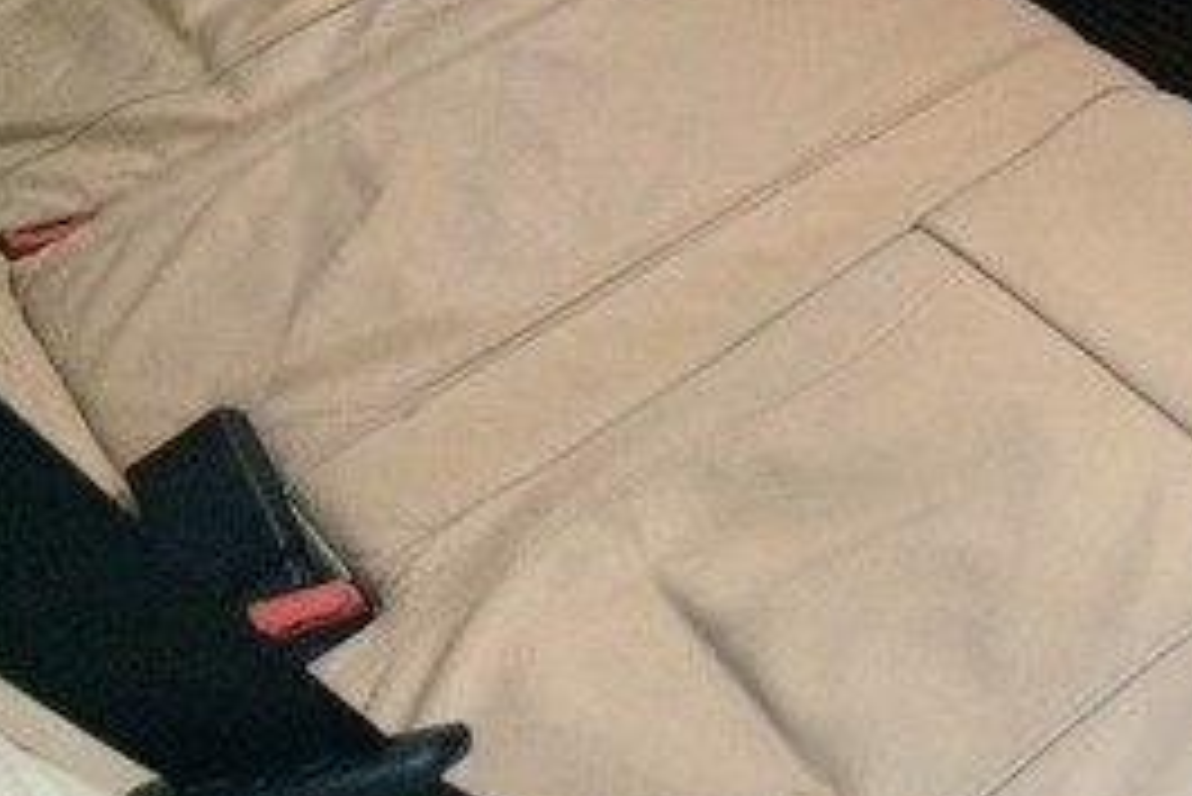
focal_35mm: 75
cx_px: 1304
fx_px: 2485
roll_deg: +4.3
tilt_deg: -24.7
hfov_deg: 25.1
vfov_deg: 17.1
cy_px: -254
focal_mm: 4.15
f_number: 2.2
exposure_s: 1/17
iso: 500
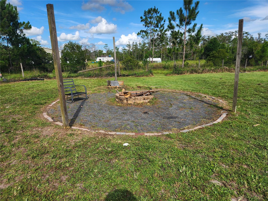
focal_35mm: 23
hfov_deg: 73.9
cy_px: 100
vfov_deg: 58.9
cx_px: 134
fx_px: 178
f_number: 1.8
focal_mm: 5.4
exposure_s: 1/1050
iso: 20
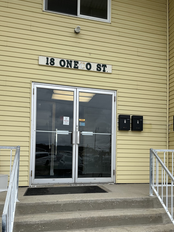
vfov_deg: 56.2
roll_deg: -1.6
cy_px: 144
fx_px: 214
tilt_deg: +2.9
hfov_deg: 44.1
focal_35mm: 32
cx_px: 96
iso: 80
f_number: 1.78
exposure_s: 1/1304
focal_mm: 6.86
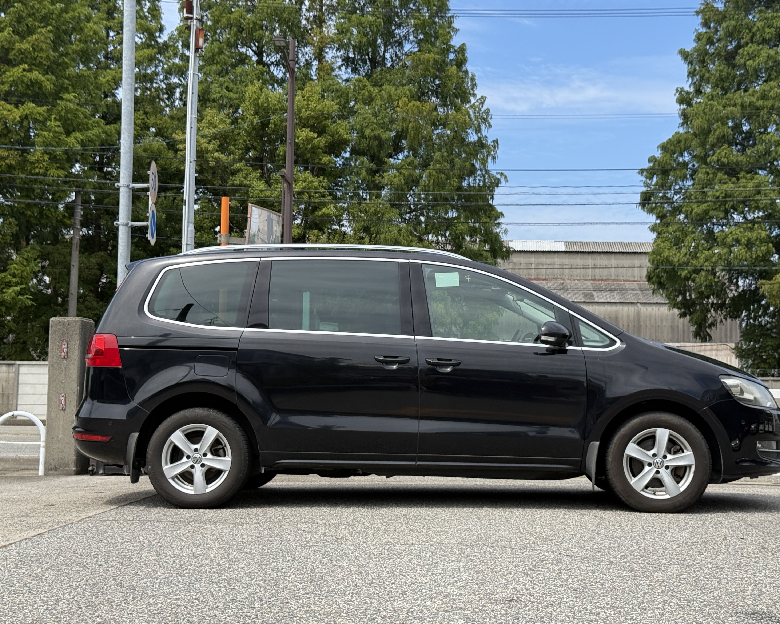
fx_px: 1177
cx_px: 418
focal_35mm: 51
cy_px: 315
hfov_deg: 36.6
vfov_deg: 29.7
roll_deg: -0.7
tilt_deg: +3.9
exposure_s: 1/2976
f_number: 1.78
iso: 80
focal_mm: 6.76
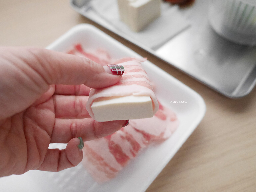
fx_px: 222
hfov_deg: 59.9
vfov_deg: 46.8
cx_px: 128
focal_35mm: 30
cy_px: 96
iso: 3200
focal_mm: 15
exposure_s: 1/30
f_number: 2.5
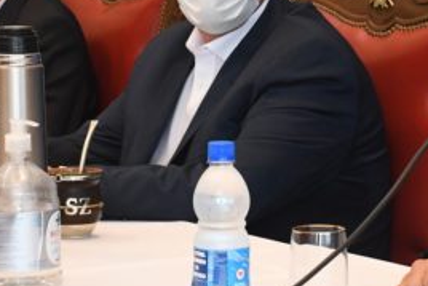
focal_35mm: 193
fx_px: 2301
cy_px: 105
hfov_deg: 10.5
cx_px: 441
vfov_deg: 7.1
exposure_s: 1/250
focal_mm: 45
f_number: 8
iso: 3200
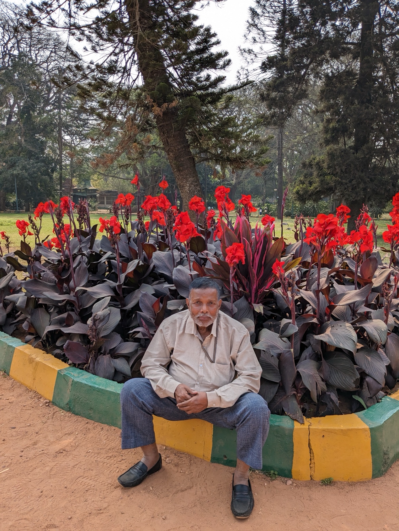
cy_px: 266
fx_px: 415
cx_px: 200
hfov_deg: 51.4
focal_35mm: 27
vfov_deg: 65.3
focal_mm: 4.38
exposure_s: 1/2128
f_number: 1.73
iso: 40
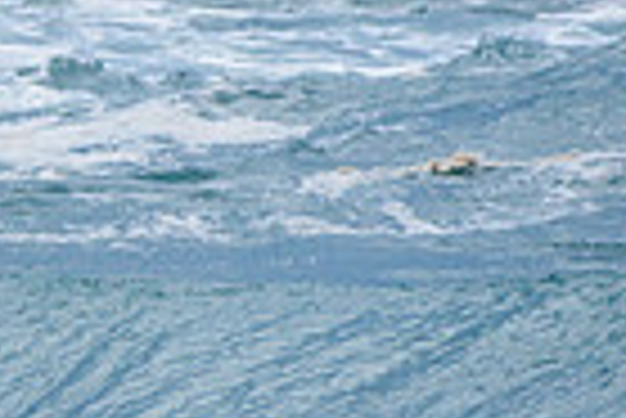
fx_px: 45989
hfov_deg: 0.8
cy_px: 339
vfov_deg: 0.5
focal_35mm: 2642
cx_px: -984
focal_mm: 500
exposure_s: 1/2000
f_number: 5.6
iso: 220
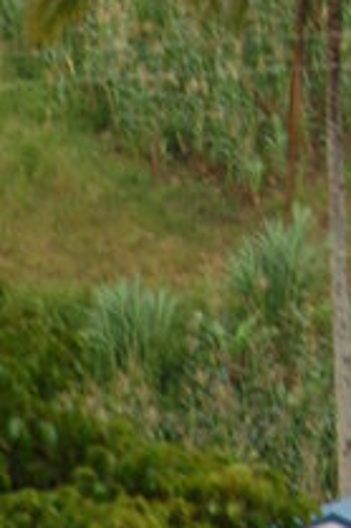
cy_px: -495
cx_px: 759
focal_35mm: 1214
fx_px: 17789
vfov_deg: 1.7
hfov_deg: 1.1
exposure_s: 1/60
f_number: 13
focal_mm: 165
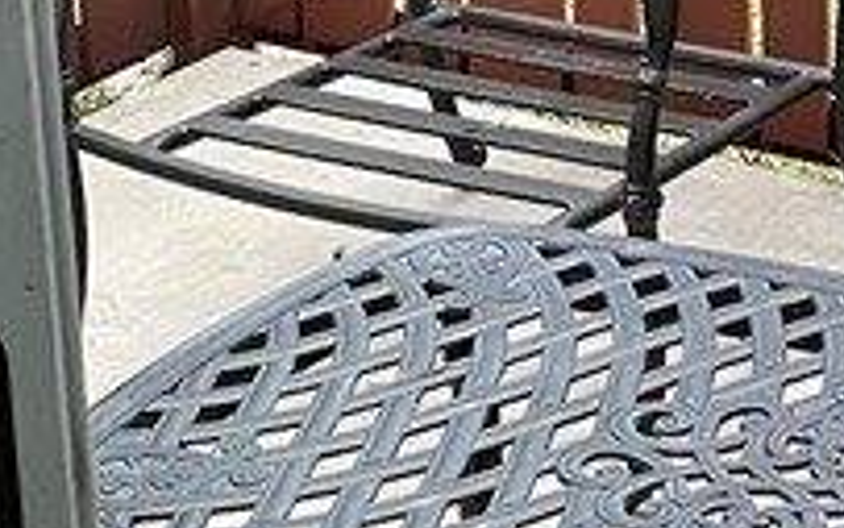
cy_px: -79
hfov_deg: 15.0
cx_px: 624
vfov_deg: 9.3
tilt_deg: -19.8
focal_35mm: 139
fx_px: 3198
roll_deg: +2.3
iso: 125
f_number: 1.6
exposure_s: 1/60
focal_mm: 4.2
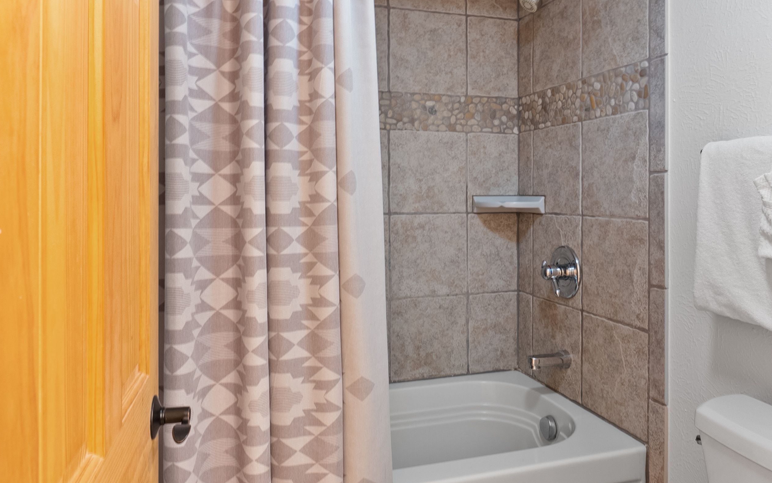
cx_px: 399
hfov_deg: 68.4
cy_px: 229
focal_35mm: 27
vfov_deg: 46.0
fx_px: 568
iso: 500
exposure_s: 1.6
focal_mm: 16
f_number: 8
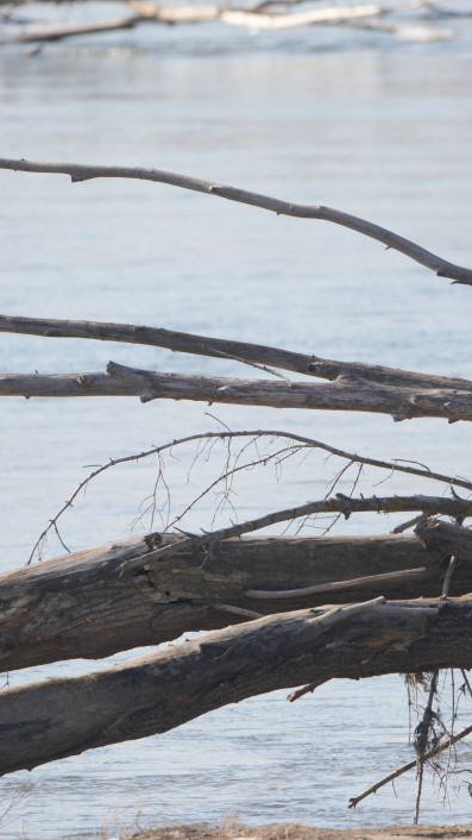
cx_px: 404
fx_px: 28064
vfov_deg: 1.7
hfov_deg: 1.0
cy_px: 420
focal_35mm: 1261
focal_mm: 800
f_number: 8
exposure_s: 1/250
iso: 200
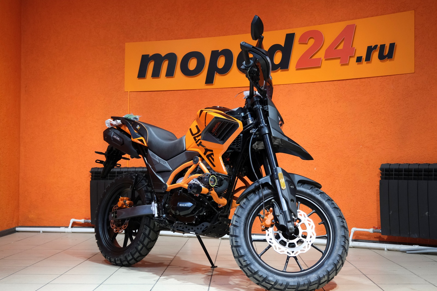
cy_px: 146
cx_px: 218
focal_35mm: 46
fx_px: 558
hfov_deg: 42.7
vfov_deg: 29.2
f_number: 4
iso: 2000
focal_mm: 30.8
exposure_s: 1/100
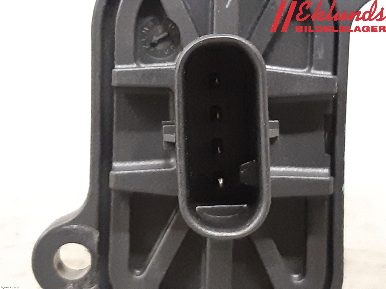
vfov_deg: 53.1
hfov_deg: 67.3
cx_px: 193
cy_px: 144
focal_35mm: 26
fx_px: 290
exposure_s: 1/25
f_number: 1.7
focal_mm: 3.93
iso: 400
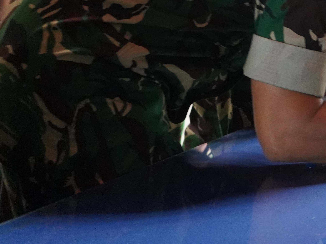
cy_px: -51
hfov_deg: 17.6
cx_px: 418
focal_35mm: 105
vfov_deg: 13.7
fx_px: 989
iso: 8000
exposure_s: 1/125
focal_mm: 38
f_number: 5
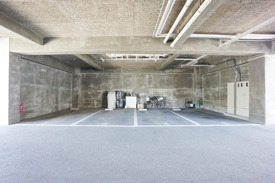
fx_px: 115
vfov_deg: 77.3
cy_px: 92
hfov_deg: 100.4
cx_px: 138
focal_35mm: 15
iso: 3200
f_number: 4
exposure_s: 1/125
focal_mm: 10
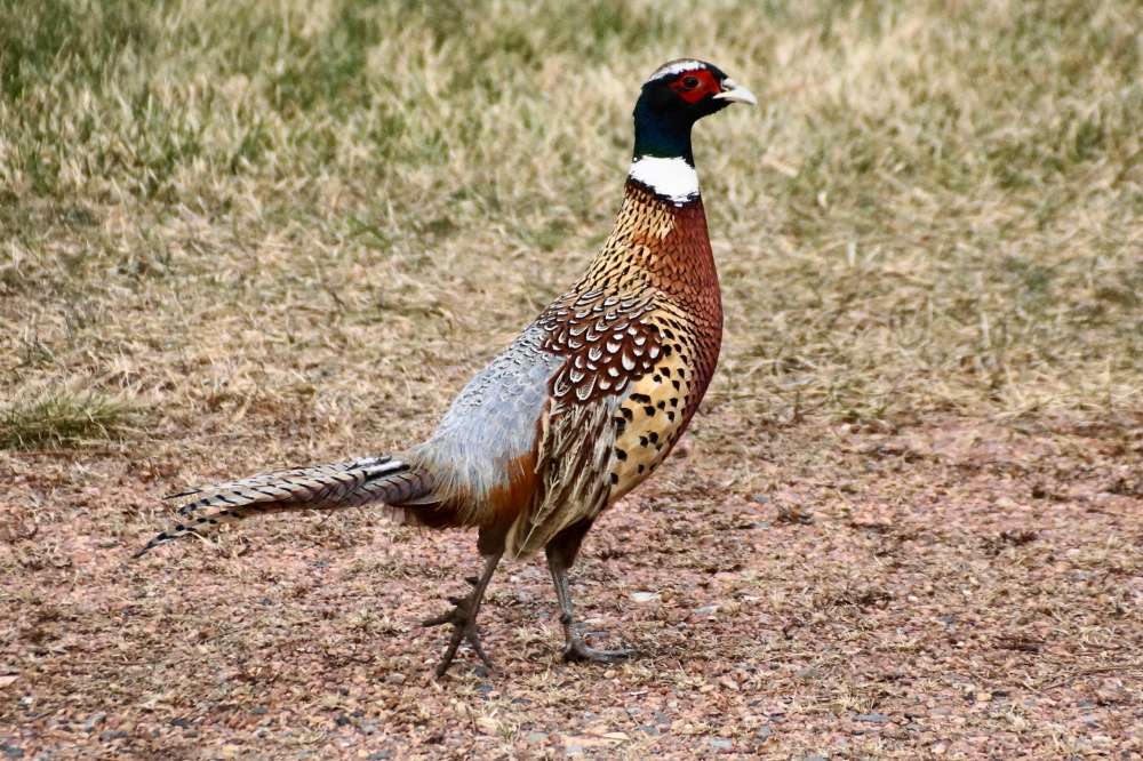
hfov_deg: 5.5
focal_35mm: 375
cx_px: 572
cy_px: 380
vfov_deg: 3.7
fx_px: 11902
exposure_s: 1/400
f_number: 6.3
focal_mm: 250
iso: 1250
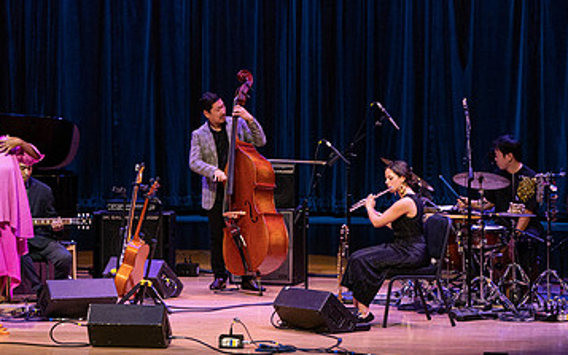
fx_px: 3761
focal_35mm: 243
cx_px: 101
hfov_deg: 8.6
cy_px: 151
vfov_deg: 5.4
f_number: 8
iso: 4000
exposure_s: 1/320
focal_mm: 137
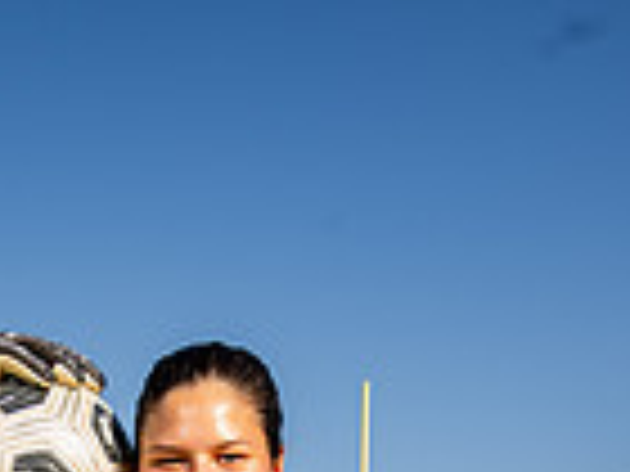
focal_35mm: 74
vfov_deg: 15.1
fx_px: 1347
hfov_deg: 26.0
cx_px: 166
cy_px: 1007
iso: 50
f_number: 7.1
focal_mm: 24
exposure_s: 1/125
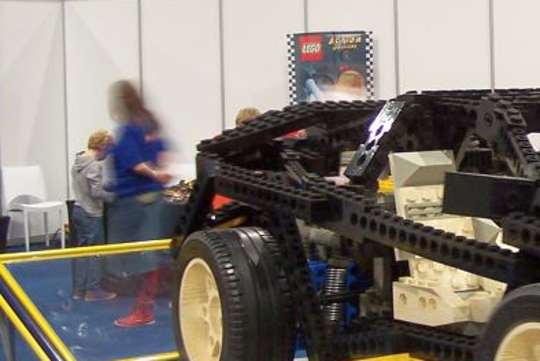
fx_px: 1621
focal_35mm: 108
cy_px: 150
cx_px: 561
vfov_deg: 12.7
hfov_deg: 18.4
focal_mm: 6.7
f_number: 2.8
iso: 80
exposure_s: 1/2
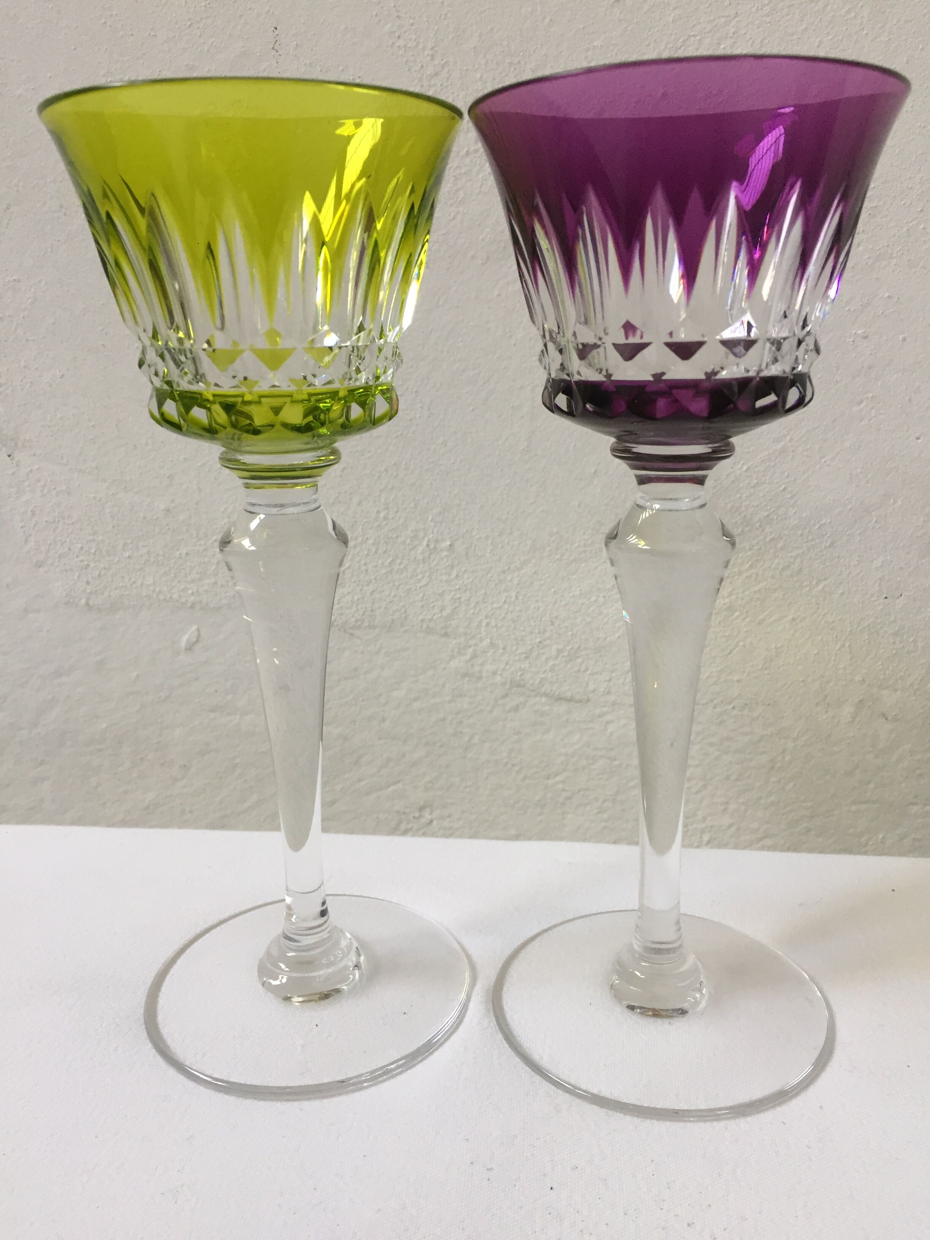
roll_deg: +0.6
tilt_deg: -15.7
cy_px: 620
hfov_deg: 48.2
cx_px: 465
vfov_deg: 61.7
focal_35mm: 29
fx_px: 1039
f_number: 2.2
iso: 100
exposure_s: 1/33
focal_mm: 4.15
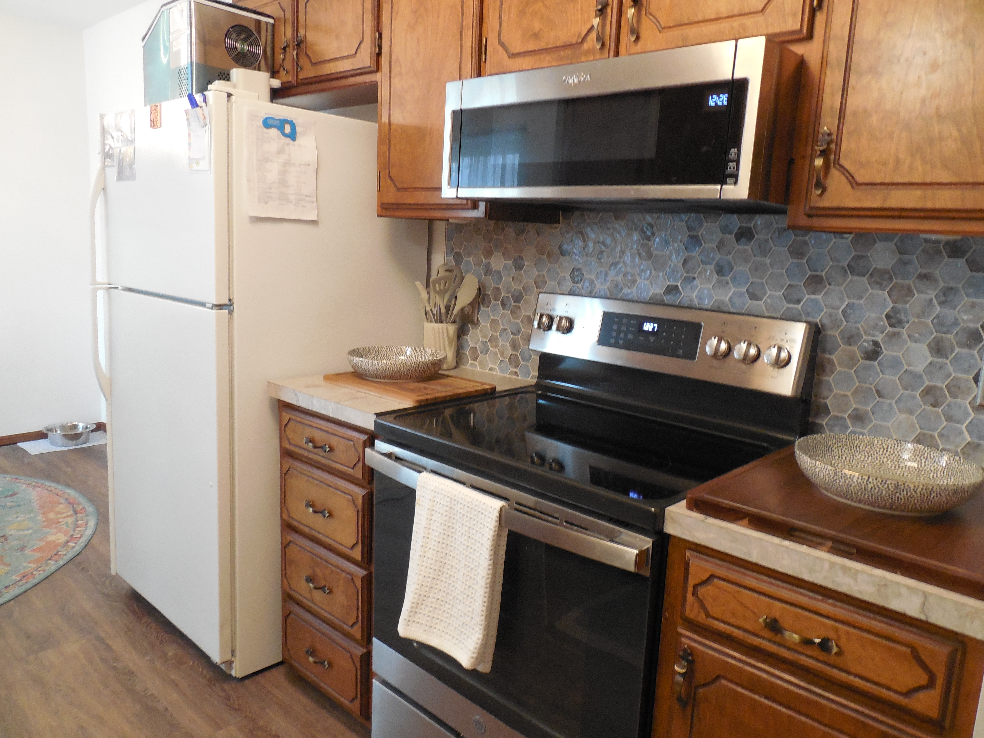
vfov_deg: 54.9
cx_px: 492
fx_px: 711
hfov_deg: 69.4
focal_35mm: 25
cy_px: 369
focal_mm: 4.5
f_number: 3.3
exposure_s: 1/10
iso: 400
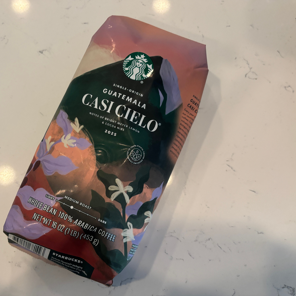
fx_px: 300
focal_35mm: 31
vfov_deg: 52.5
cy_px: 148
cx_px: 119
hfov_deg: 52.2
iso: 400
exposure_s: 1/60
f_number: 1.6
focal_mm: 5.96
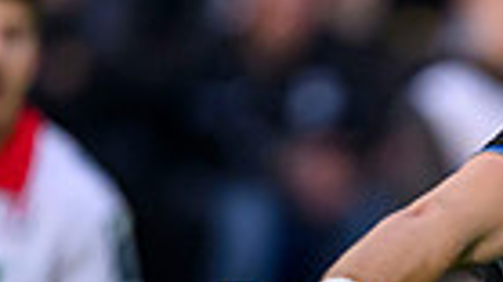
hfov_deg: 0.7
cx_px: 625
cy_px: 526
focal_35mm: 3206
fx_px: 42736
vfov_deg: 0.4
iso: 2500
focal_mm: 560
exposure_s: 1/2000
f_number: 4
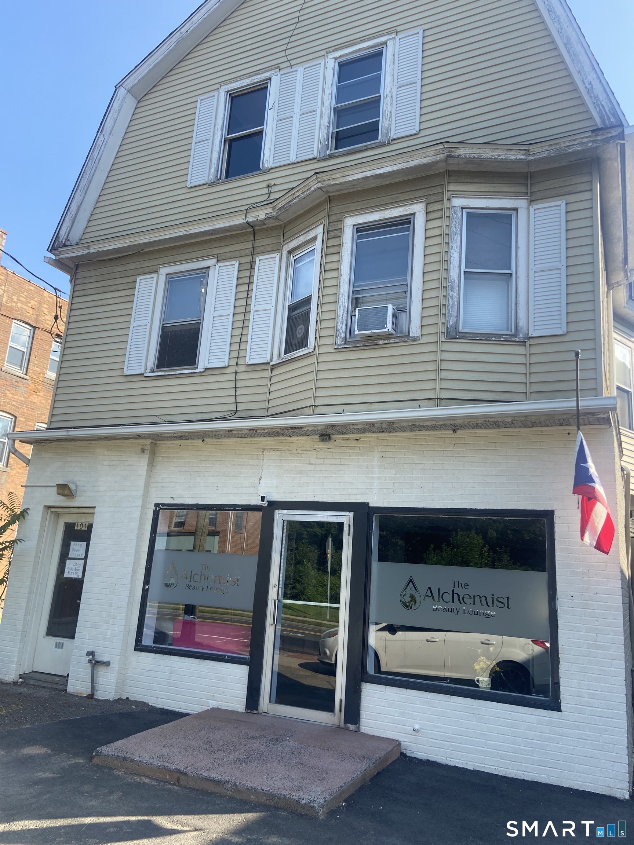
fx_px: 635
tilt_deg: +13.9
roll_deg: -3.0
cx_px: 317
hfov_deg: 53.1
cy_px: 422
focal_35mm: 26
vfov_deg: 67.3
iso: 32
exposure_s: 1/738
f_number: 1.8
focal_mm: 4.25
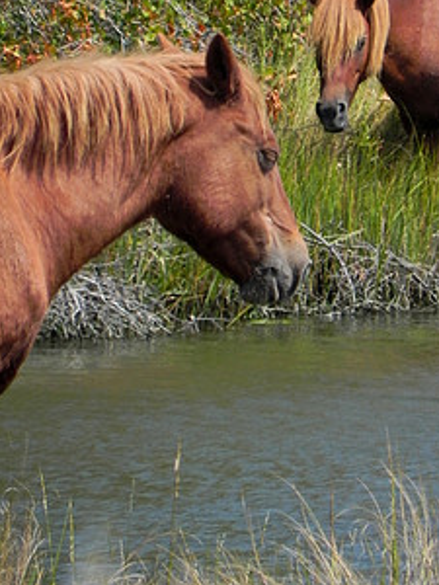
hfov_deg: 1.8
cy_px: 152
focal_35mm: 824
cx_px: 296
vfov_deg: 2.4
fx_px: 13933
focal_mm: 97.8
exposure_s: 1/1000
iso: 200
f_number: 5
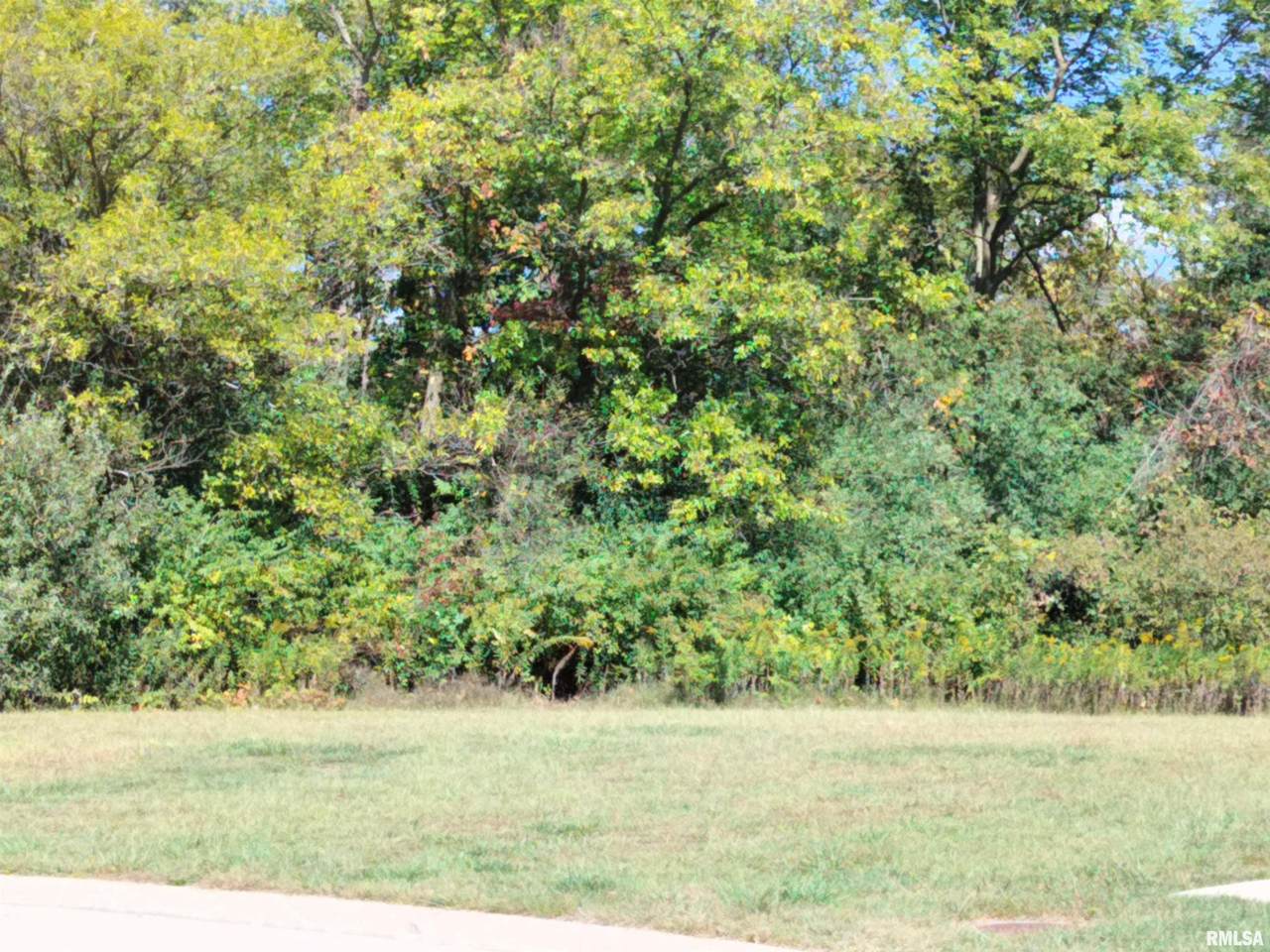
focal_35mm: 24
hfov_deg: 71.6
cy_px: 476
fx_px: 881
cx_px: 635
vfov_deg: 56.8
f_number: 1.7
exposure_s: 1/665
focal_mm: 5.24
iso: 50
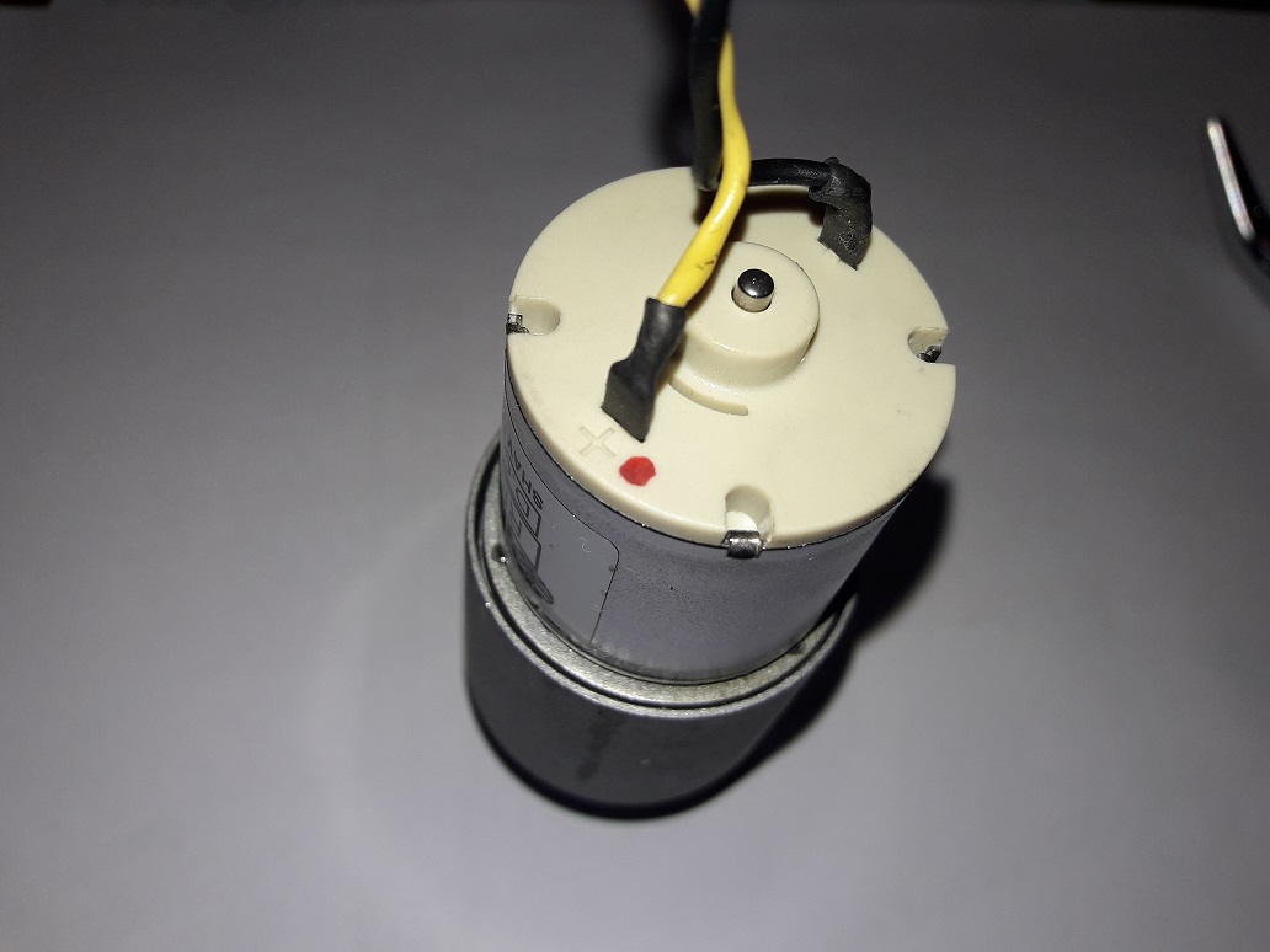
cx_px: 635
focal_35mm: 28
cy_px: 476
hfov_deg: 63.4
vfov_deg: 49.7
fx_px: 1027
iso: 40
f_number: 1.9
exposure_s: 1/669
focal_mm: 3.7
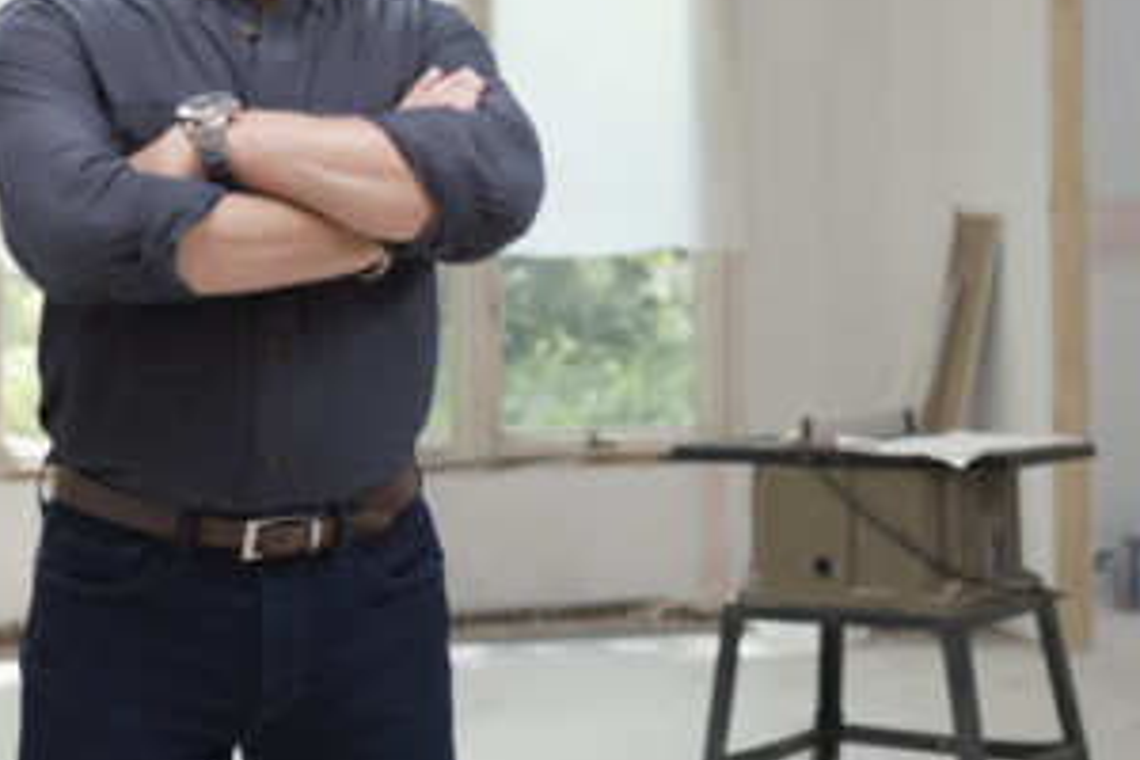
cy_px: 122
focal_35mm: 106
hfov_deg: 19.2
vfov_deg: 12.8
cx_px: 399
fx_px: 3356
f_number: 2
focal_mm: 35
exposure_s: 1/320
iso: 200
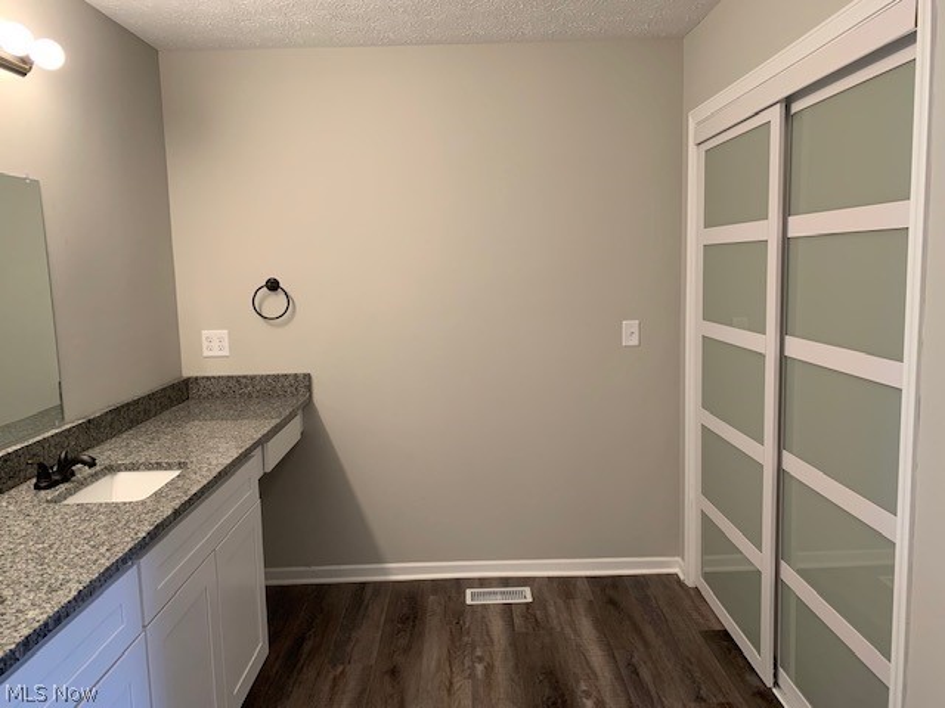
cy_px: 354
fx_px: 710
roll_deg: +2.0
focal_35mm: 26
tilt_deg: -6.6
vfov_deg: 53.1
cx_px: 472
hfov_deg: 67.3
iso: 160
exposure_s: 1/60
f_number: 1.8
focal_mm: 4.25
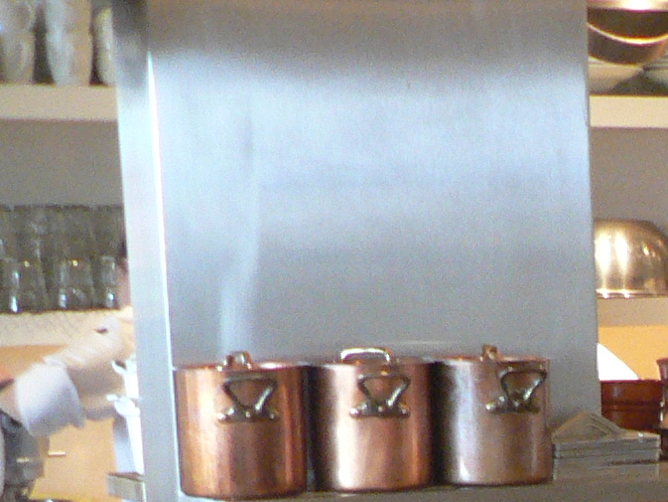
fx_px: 2644
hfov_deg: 12.9
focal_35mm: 137
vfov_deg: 10.1
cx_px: 1252
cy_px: 944
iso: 200
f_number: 2.8
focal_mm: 6
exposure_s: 1/10
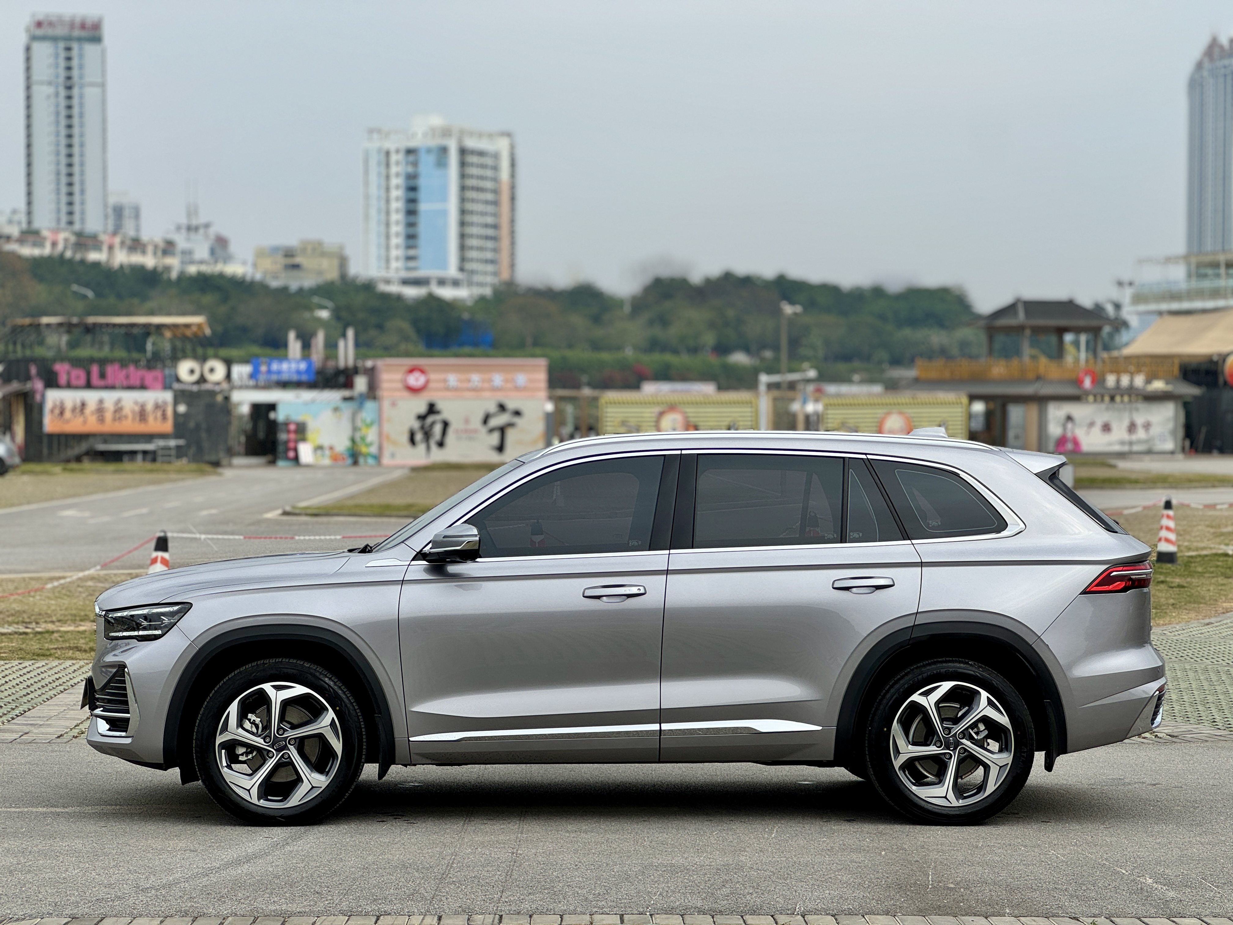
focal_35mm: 77
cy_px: 462
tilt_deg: -1.2
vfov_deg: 19.1
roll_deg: -0.3
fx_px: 2743
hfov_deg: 25.3
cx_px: 616
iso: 25
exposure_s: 1/483
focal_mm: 9
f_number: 2.8
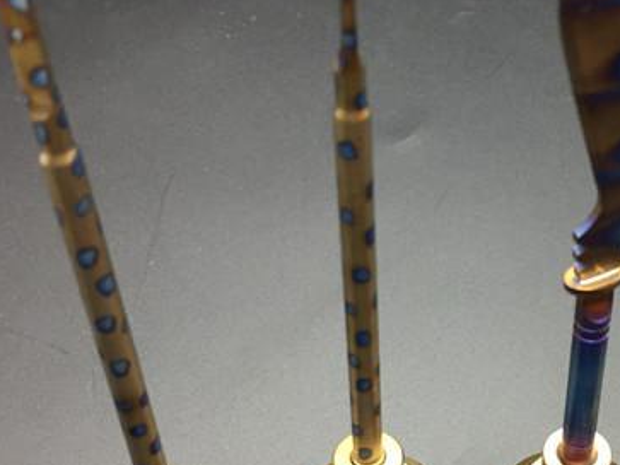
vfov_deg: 22.9
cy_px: 279
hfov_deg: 29.4
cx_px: 516
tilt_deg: -43.6
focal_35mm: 64
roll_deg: -5.0
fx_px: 1146
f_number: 2.2
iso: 100
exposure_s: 1/33
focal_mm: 4.15
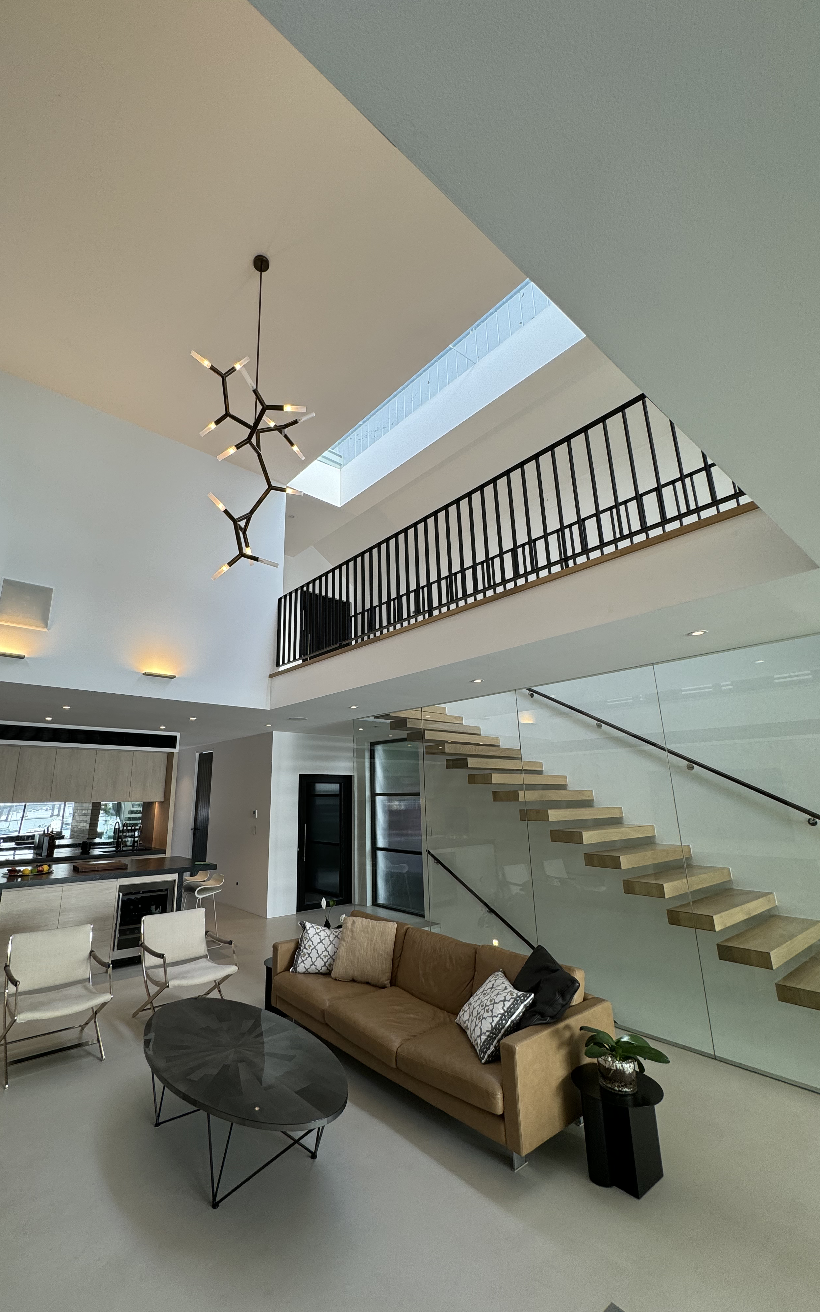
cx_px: 353
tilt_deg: +14.6
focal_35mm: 15
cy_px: 655
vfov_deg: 101.5
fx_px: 536
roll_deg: +0.1
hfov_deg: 74.4
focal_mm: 2.22
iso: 40
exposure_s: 1/115
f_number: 2.2
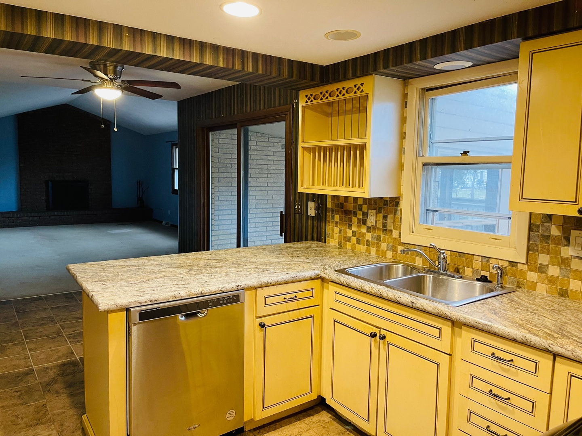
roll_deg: -1.0
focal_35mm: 26
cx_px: 291
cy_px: 218
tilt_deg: -5.0
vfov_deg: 53.1
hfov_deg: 67.3
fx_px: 437
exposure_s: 1/60
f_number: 1.6
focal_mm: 5.1
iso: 320
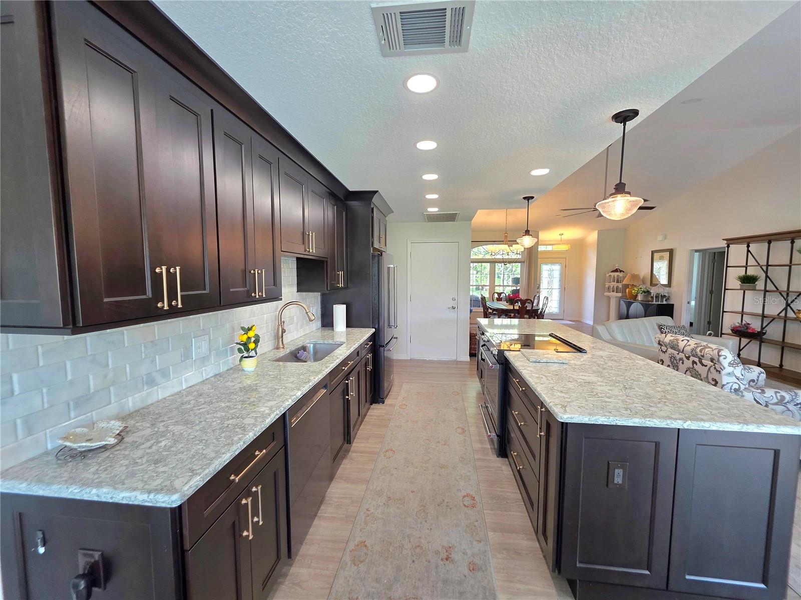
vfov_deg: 89.9
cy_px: 300
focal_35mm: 13
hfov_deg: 106.2
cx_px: 400
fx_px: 301
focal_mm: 2.2
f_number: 1.9
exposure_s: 1/120
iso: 125
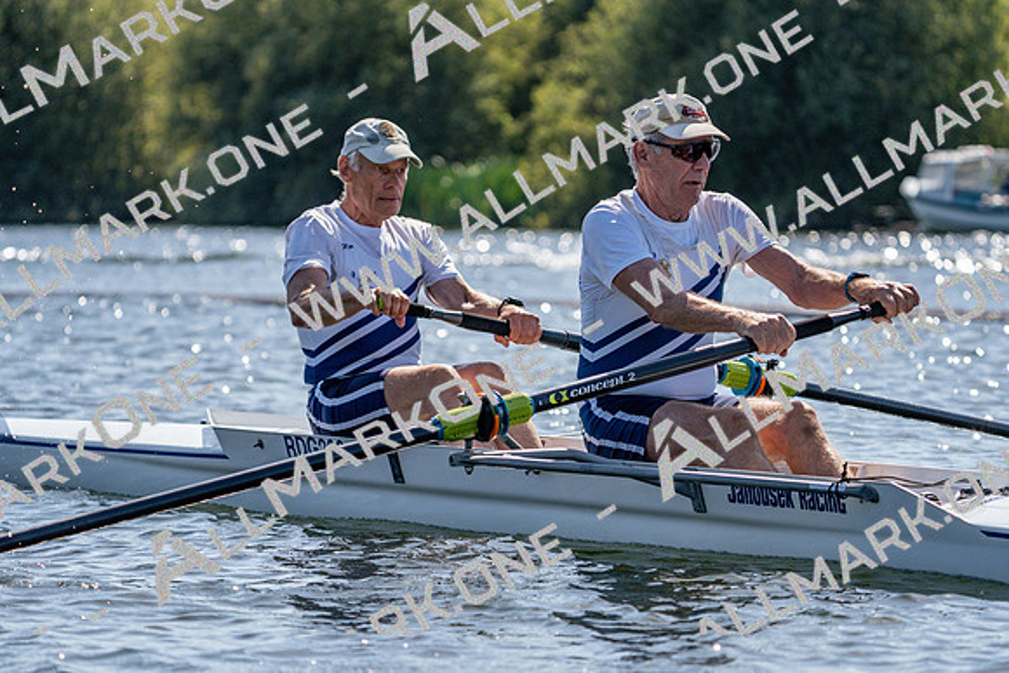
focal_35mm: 200
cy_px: 336
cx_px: 504
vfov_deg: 6.9
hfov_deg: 10.3
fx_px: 5607
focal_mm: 200
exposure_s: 1/2000
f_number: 5.6
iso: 250
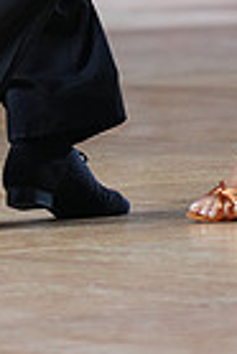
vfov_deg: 2.5
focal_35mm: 823
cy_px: -364
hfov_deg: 1.7
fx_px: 8106
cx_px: 192
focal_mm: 197
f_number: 2.8
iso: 1250
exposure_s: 1/500
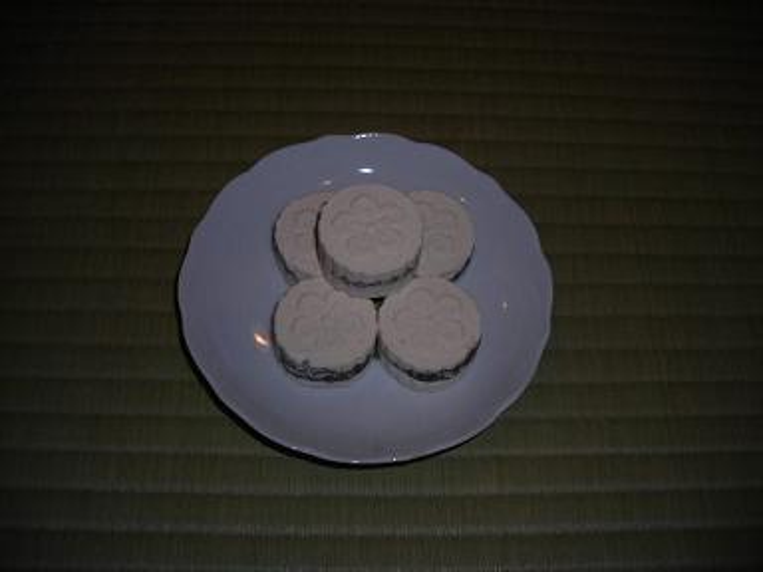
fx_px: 838
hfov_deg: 49.0
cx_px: 382
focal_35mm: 38
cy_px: 286
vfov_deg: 37.7
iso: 50
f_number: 3.2
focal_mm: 6.3
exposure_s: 1/60.1
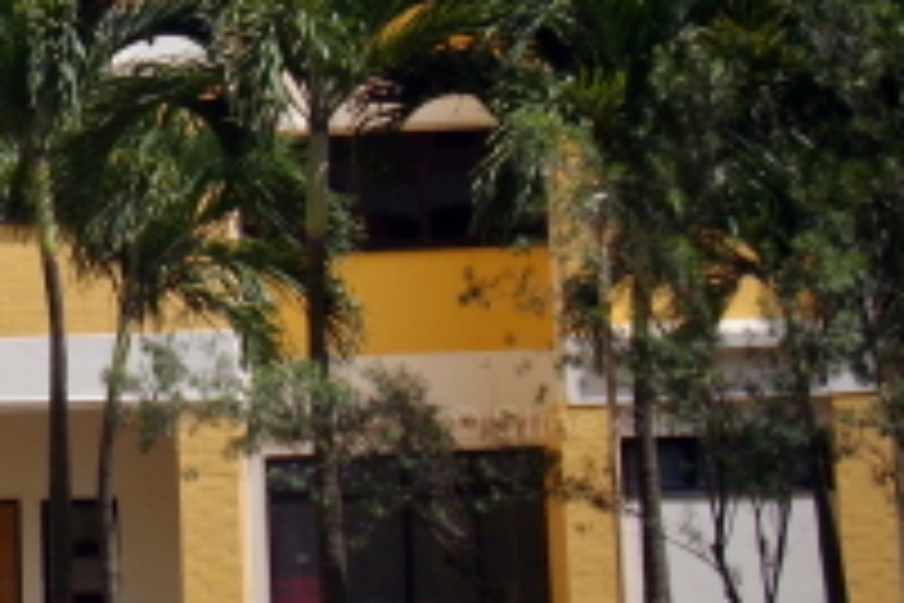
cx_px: -117
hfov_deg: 18.6
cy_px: -22
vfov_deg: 12.9
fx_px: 2636
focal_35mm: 105
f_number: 5.6
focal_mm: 6.2
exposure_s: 1/320
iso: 80
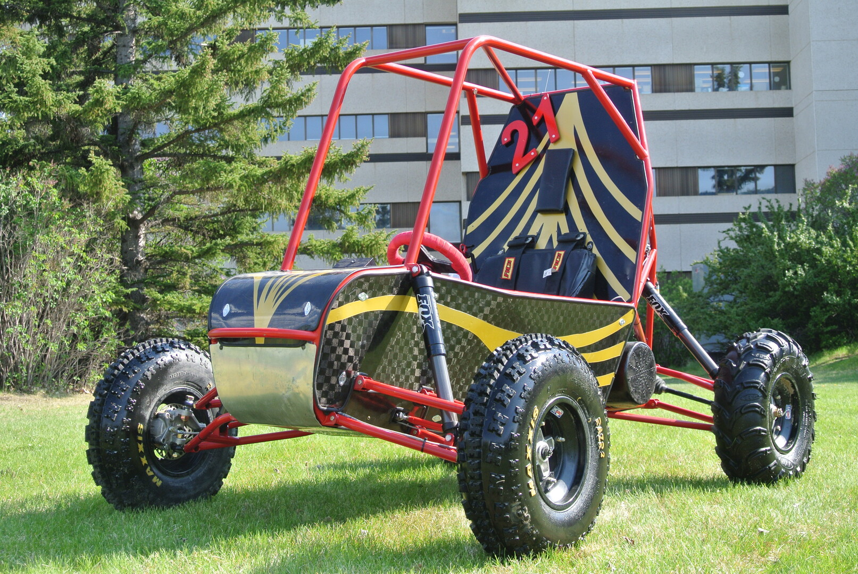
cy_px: 287
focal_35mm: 54
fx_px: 1289
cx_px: 429
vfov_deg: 25.1
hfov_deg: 36.8
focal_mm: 20.3
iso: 100
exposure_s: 1/160
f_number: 5
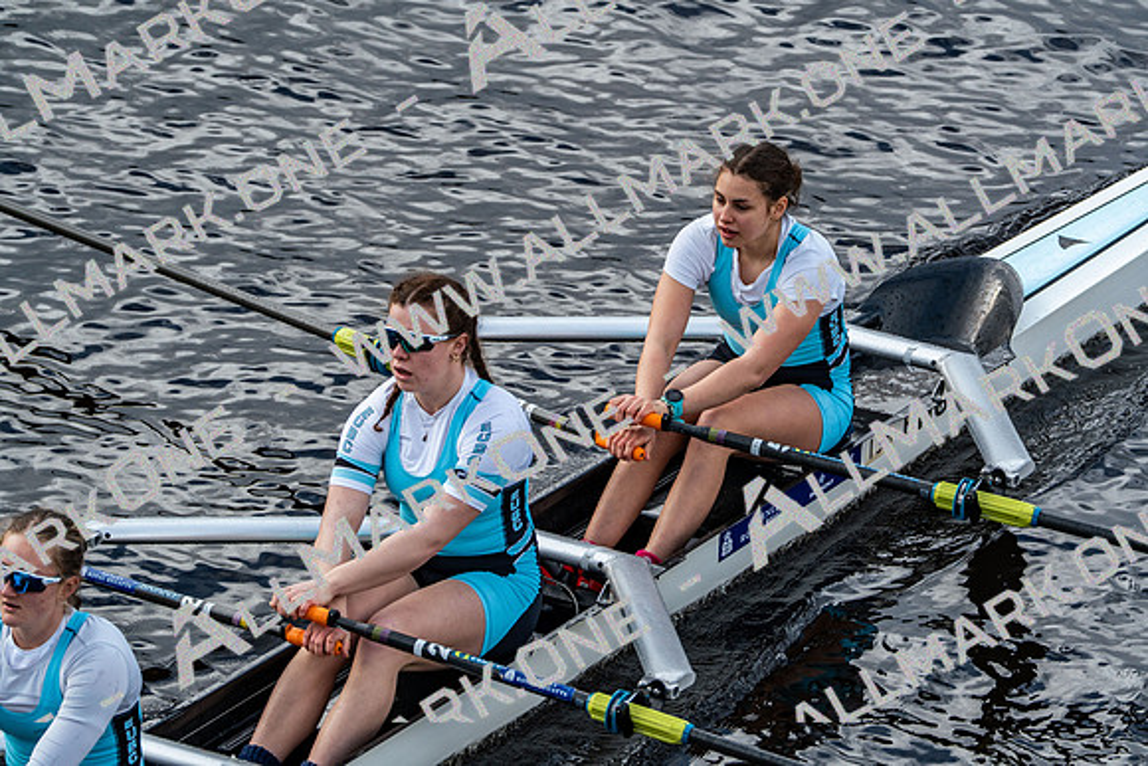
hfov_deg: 4.8
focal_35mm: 430
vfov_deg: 3.2
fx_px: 13715
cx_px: 574
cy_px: 383
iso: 800
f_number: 6.3
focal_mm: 430
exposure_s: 1/1250
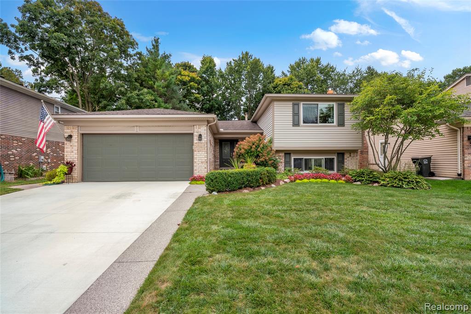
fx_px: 209
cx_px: 236
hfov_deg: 96.7
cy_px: 157
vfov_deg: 73.8
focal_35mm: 16
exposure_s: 1/40
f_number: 4
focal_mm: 16
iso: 100
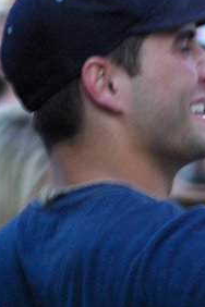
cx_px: 147
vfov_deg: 7.3
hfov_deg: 4.9
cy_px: 110
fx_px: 2400
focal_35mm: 281
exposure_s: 1/15
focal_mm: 110
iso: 1600
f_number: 4.5
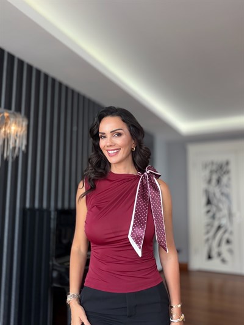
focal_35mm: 30
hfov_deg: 46.8
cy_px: 162
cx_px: 122
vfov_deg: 60.0
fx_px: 282
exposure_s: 1/100
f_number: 1.9
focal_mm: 2.71
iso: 64
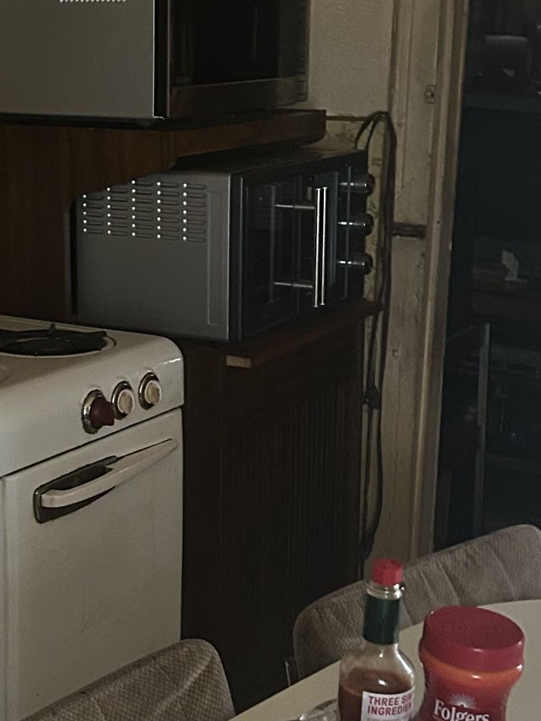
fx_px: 1480
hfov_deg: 20.5
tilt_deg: -13.2
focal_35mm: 71
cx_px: 121
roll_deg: -2.5
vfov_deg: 27.4
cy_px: 322
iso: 640
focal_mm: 5.7
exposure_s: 1/30
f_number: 1.5
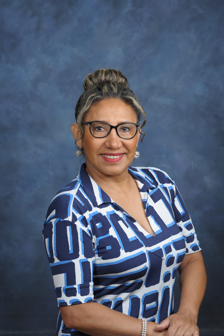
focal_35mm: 92
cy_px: 168
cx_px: 112
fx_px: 860
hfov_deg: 14.8
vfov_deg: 22.2
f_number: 9
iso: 200
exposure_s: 1/160
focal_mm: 92
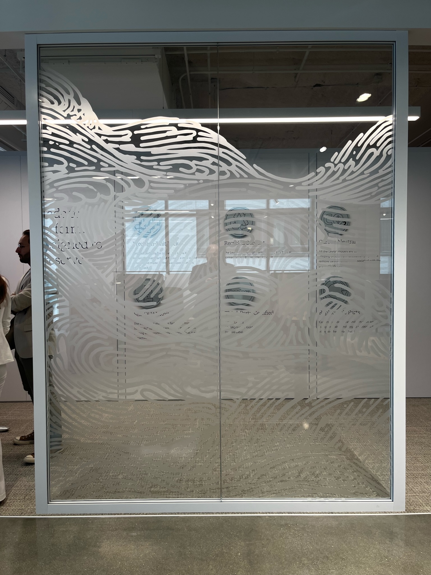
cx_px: 216
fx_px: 432
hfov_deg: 53.0
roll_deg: +1.3
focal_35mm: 26
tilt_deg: -1.1
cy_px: 288
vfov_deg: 67.3
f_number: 1.6
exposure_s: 1/122
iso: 64
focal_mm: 5.1
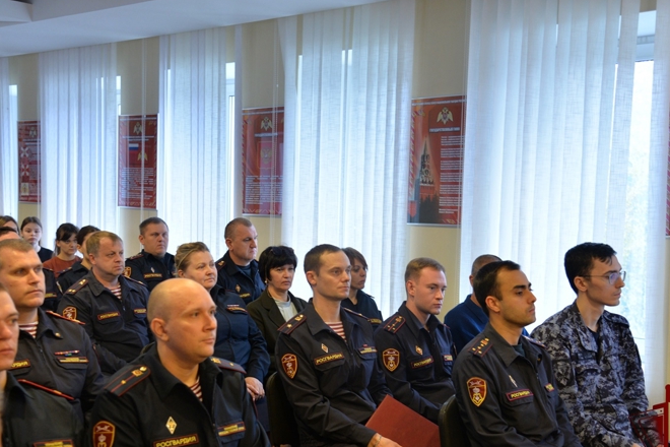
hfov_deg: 39.6
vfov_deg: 27.0
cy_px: 253
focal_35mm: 50
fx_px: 930
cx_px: 336
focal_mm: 44
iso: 1000
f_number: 4
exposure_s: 1/30
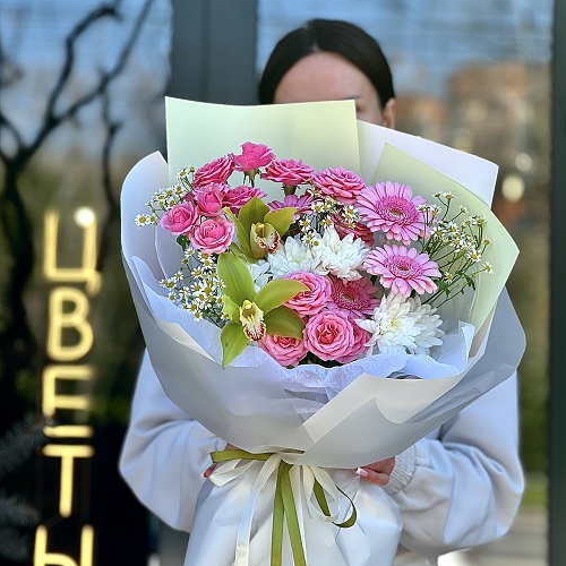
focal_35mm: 109
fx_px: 2016
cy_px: 309
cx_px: 284
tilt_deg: +4.3
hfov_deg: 16.0
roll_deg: -0.8
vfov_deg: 16.0
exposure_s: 1/218
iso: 25
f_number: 2.8
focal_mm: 9
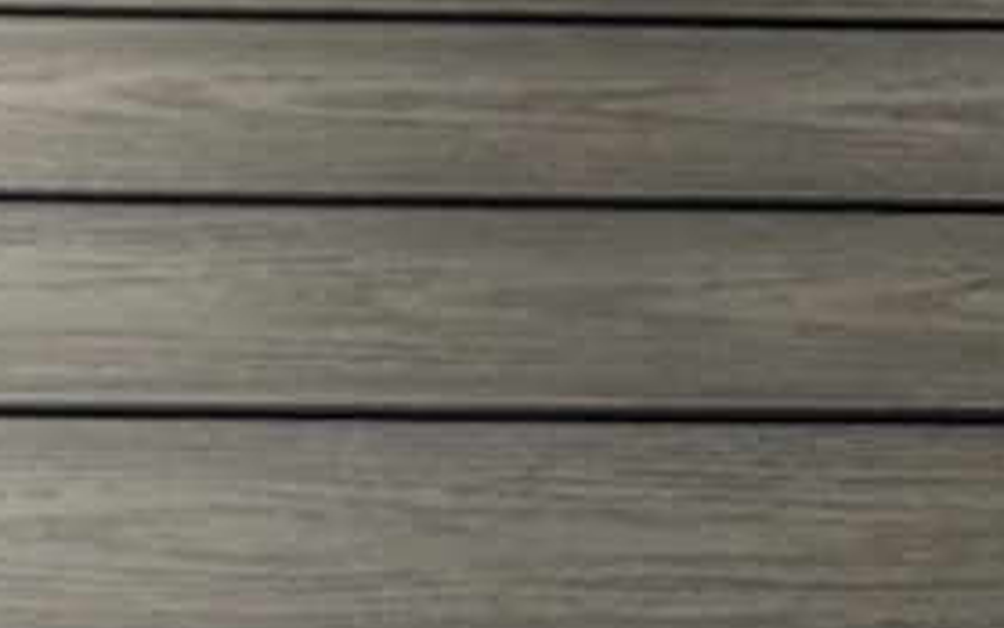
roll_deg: -3.0
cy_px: -1648
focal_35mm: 195
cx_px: -1813
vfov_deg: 5.9
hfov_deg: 9.1
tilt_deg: -9.5
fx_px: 5338
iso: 200
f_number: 1.78
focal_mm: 6.76
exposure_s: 1/121
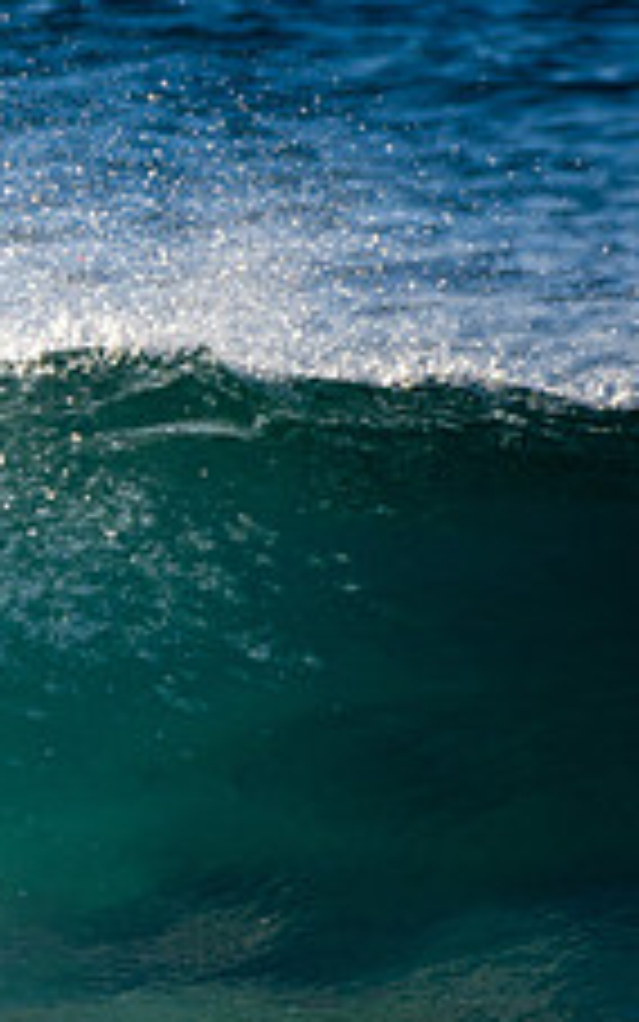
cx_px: -612
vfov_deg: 1.1
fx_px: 54356
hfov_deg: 0.7
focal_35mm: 1952
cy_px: 736
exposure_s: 1/640
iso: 180
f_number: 5.6
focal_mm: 500
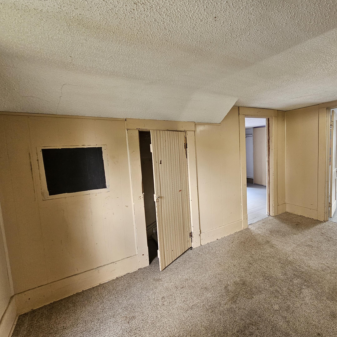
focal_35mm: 16
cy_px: 165
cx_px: 217
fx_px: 176
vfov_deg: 87.4
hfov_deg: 85.2
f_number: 2.2
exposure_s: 1/60
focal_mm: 2.2
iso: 320
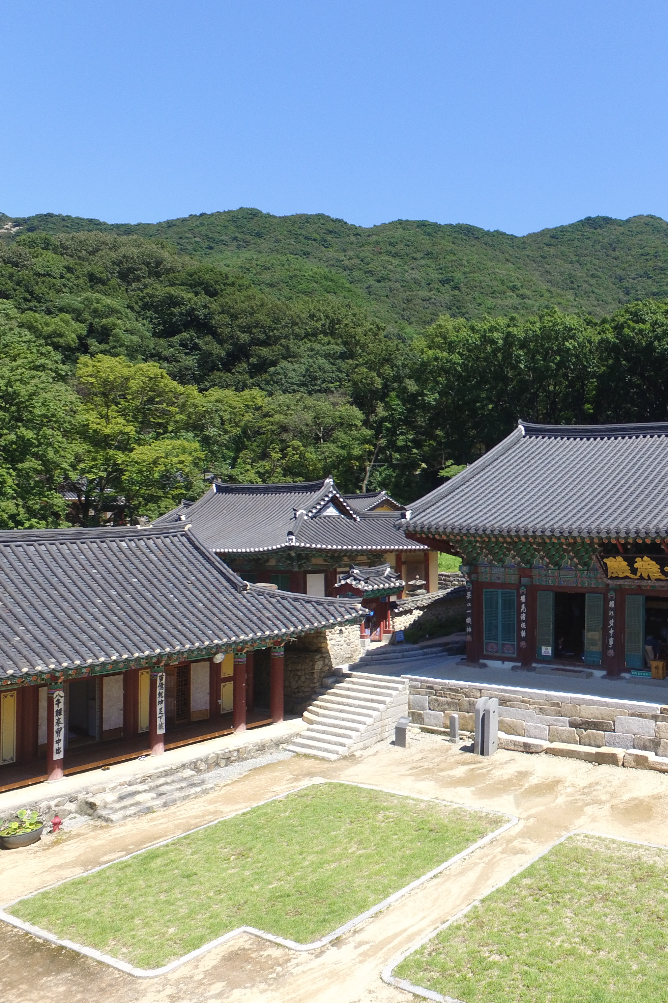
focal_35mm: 28
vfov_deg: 65.5
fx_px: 779
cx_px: 597
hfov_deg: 42.7
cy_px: 505
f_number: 2.8
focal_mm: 3.61
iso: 100
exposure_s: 1/526
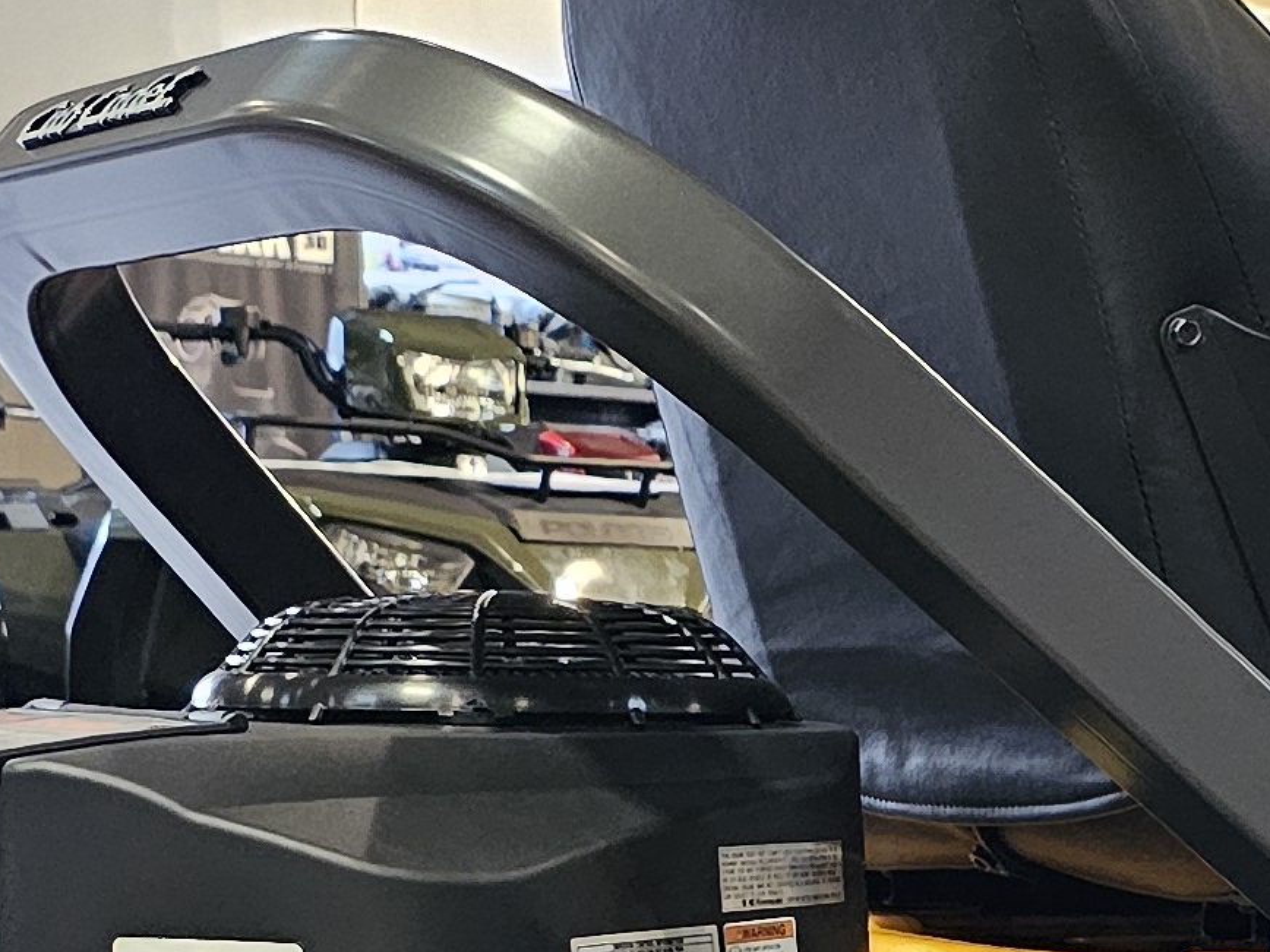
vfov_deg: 13.3
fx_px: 3889
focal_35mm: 106
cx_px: 1368
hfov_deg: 17.9
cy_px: 1323
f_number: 1.7
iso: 1000
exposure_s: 1/120
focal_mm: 6.3
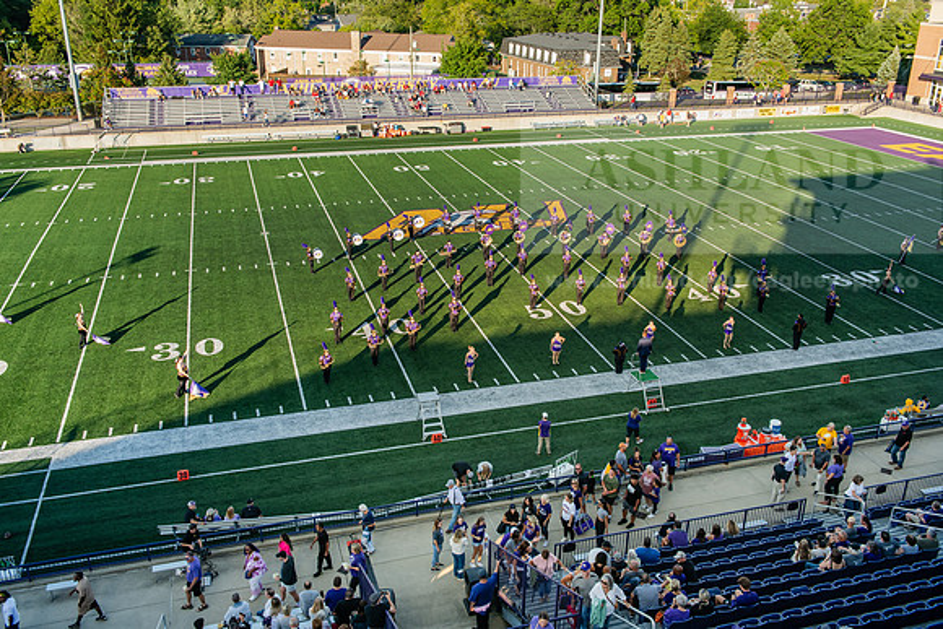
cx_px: 472
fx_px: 838
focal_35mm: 32
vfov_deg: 41.1
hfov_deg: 58.7
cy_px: 314
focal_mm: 32
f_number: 5.6
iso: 320
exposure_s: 1/500
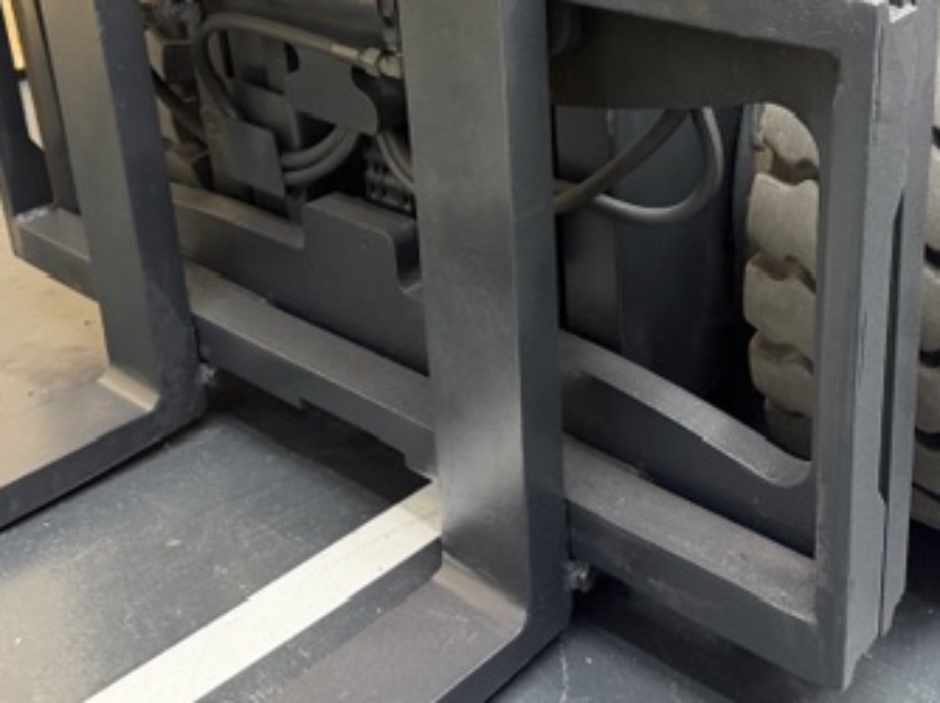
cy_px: 155
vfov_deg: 30.8
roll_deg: +1.2
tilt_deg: -21.1
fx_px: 1248
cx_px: 591
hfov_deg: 41.0
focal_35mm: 46
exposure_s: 1/60
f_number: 1.78
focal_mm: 6.76
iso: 320
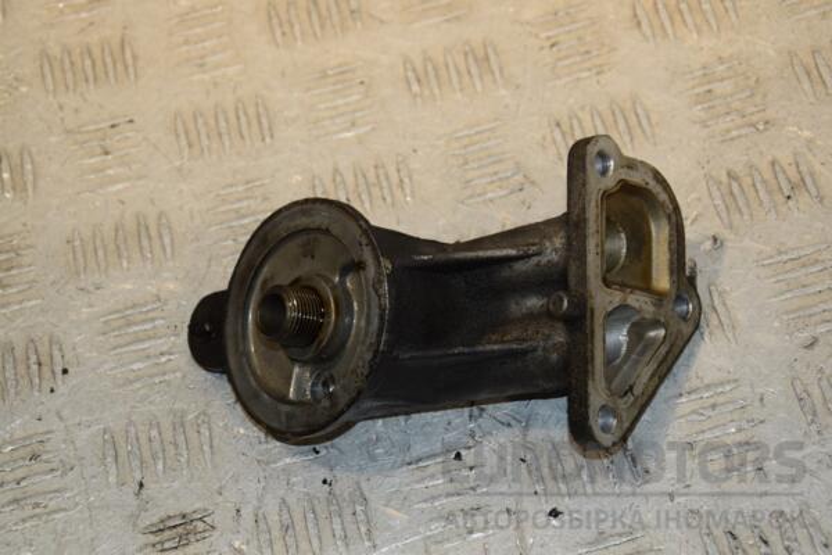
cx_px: 416
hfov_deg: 21.9
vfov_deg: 14.7
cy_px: 278
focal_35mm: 93
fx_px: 2149
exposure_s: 1/200
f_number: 8
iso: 800
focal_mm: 62
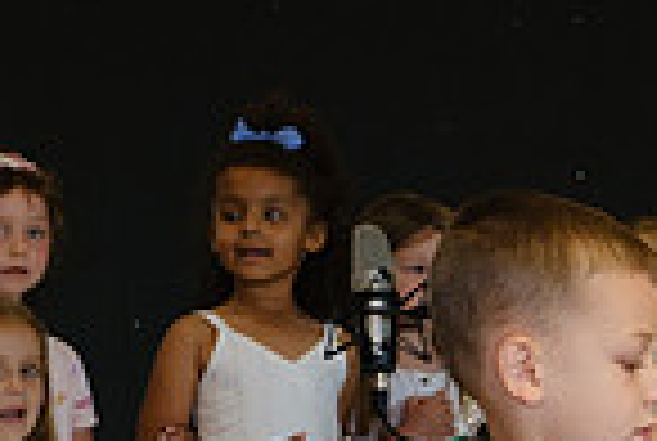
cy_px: 826
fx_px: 4206
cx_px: 864
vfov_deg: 5.9
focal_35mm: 230
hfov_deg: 8.8
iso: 1600
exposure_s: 1/125
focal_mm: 38.8
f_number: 5.6
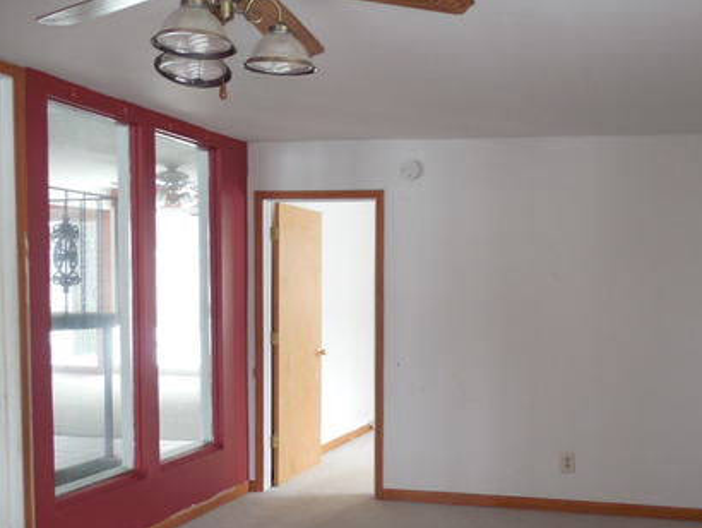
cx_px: 493
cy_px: 327
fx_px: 791
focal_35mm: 39
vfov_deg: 36.7
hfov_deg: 46.7
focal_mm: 4.5
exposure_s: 1/30
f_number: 3.3
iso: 125
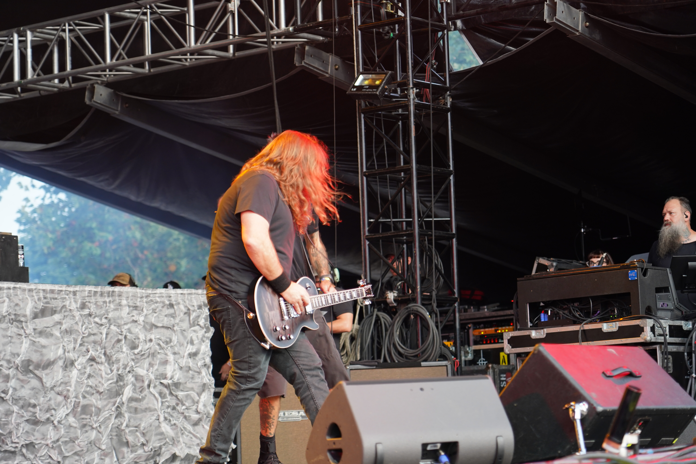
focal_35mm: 105
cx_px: 348
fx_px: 2030
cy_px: 232
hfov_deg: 19.5
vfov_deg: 13.0
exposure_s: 1/125
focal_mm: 105
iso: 800
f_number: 4
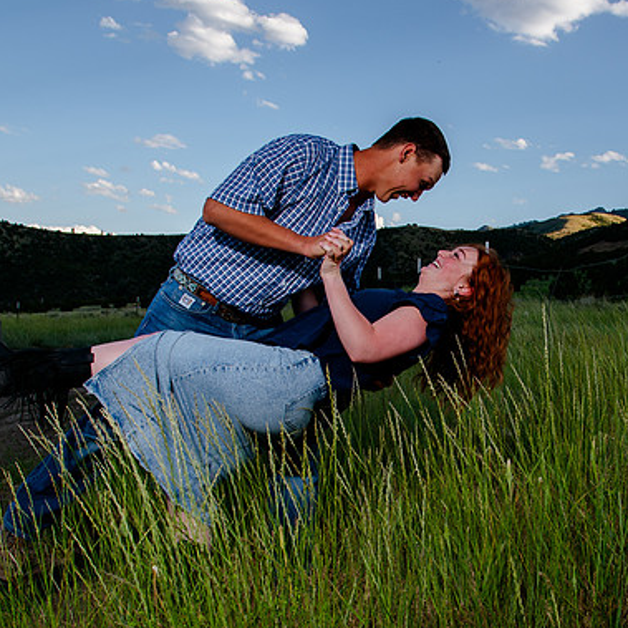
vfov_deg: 35.1
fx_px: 985
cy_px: 409
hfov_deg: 35.0
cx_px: 419
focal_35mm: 48
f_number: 8
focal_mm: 24
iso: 160
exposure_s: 1/200
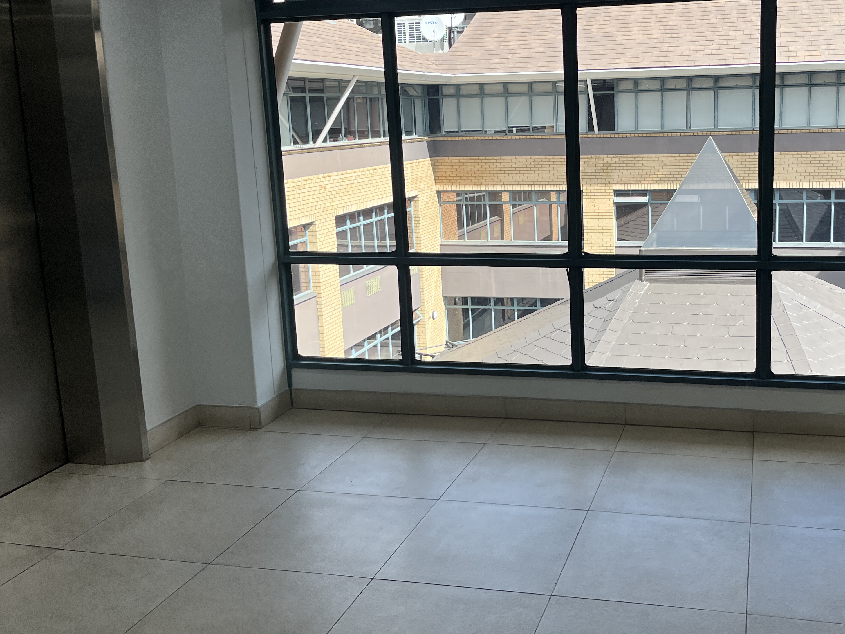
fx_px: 879
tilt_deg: -11.9
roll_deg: +0.0
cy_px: 268
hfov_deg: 50.5
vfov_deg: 39.6
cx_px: 557
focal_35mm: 36
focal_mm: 5.1
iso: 50
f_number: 1.6
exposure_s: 1/307
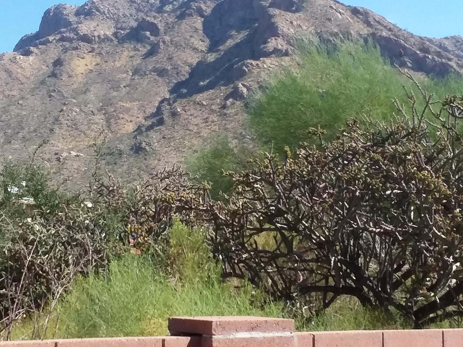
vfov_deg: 35.9
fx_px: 535
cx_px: 179
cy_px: 147
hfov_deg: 46.5
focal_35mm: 40
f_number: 1.9
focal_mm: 2.91
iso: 50
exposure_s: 1/939
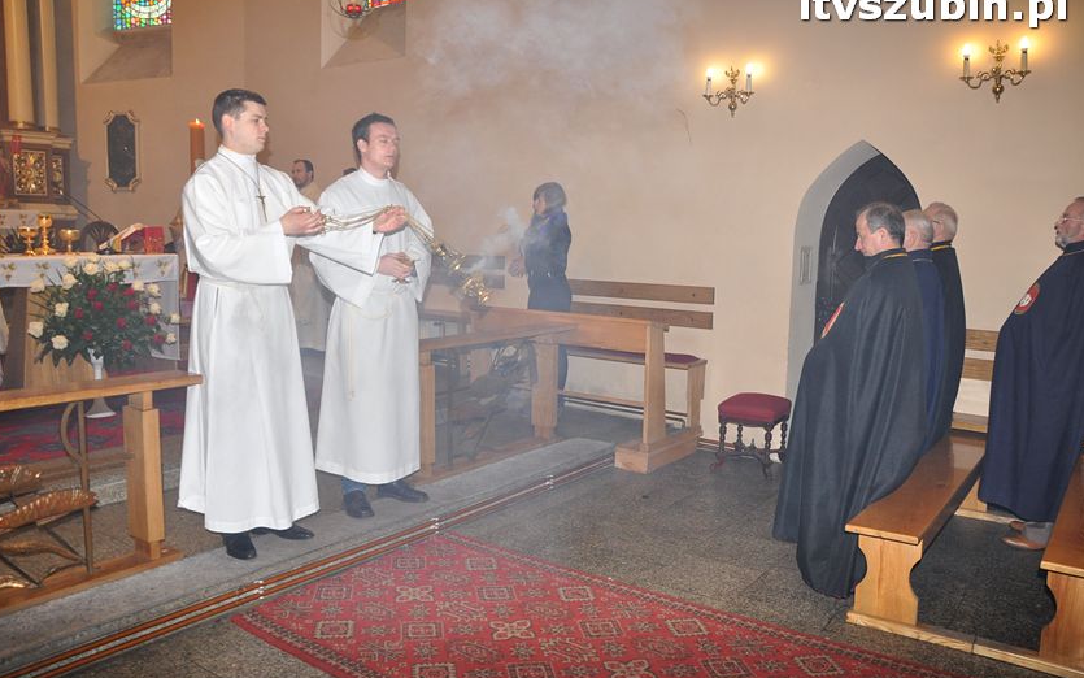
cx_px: 540
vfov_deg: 44.5
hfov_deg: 66.5
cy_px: 332
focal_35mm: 28
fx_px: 827
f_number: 5.6
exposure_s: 1/60
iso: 800
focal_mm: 18
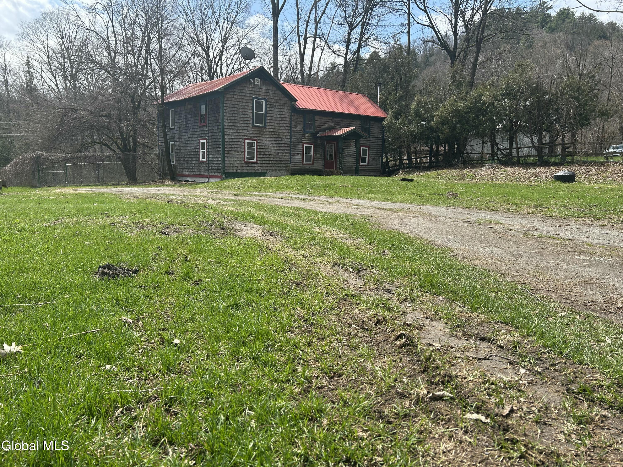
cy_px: 234
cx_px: 312
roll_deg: +0.5
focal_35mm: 26
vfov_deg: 53.1
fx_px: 468
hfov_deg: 67.3
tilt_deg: -8.3
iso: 50
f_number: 1.5
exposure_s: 1/3460
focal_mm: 5.7
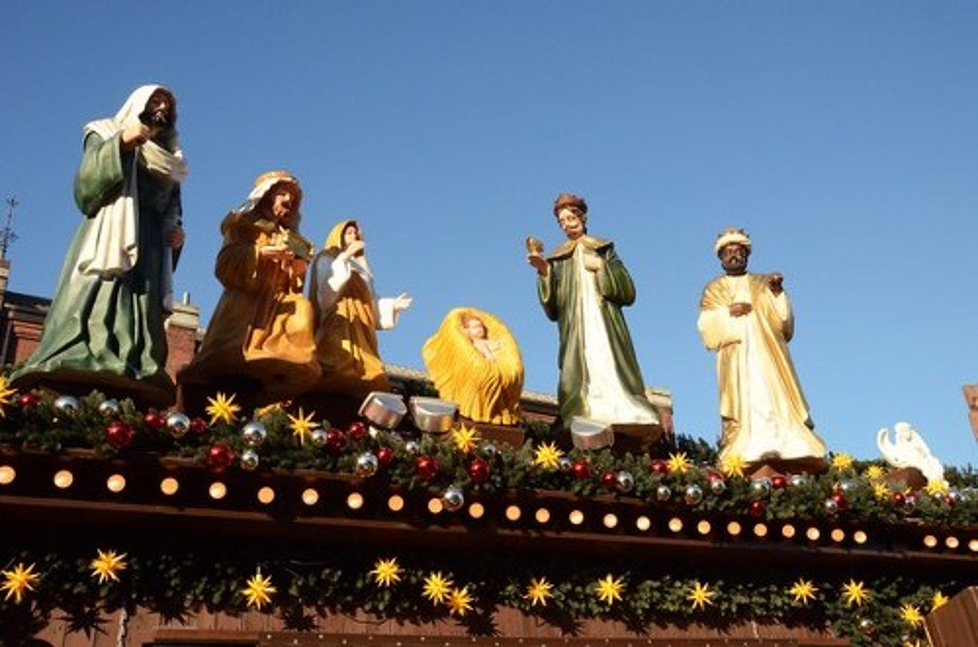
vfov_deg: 39.8
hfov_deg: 57.3
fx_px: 895
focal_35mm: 33
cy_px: 324
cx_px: 489
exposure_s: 1/1000
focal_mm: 22
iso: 2000
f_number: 16
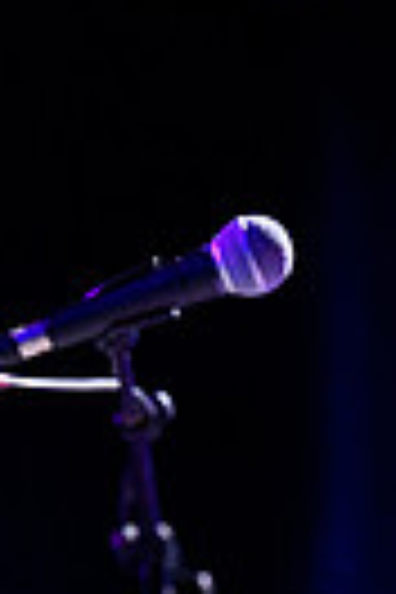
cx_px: 272
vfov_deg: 5.4
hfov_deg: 3.7
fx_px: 6204
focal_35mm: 376
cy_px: 846
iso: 8000
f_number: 2.8
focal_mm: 110
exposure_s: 1/1250
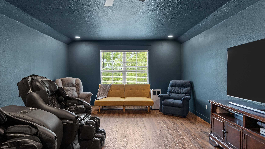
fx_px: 141
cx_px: 125
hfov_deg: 86.5
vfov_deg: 55.8
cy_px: 81
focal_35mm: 20
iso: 800
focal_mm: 16
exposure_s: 1/80
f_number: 2.8
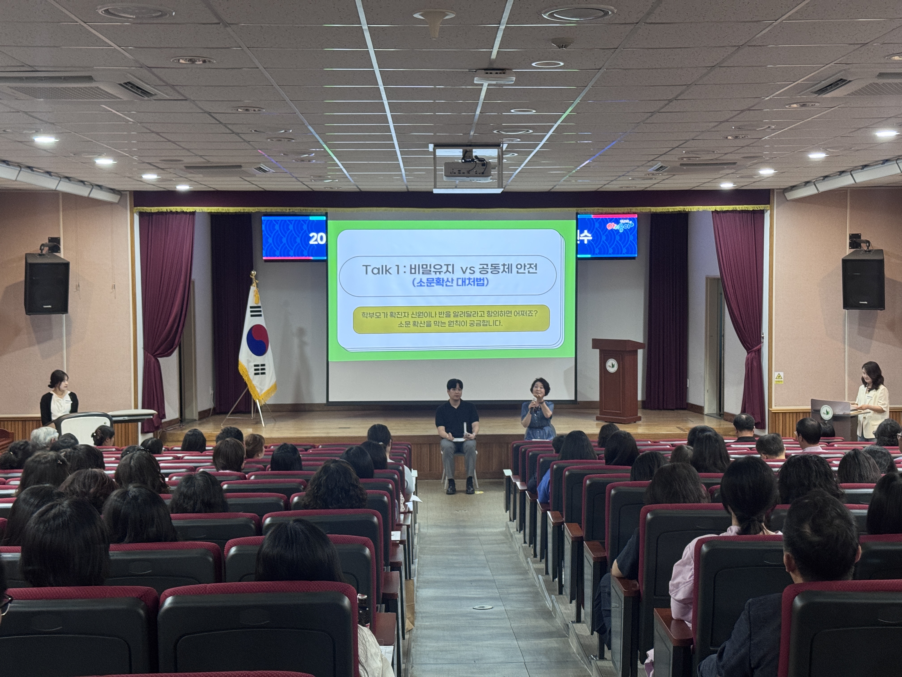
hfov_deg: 39.7
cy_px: 338
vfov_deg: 30.3
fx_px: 1251
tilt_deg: -3.5
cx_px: 451
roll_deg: +0.7
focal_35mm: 48
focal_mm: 6.76
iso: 250
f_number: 1.78
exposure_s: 1/40
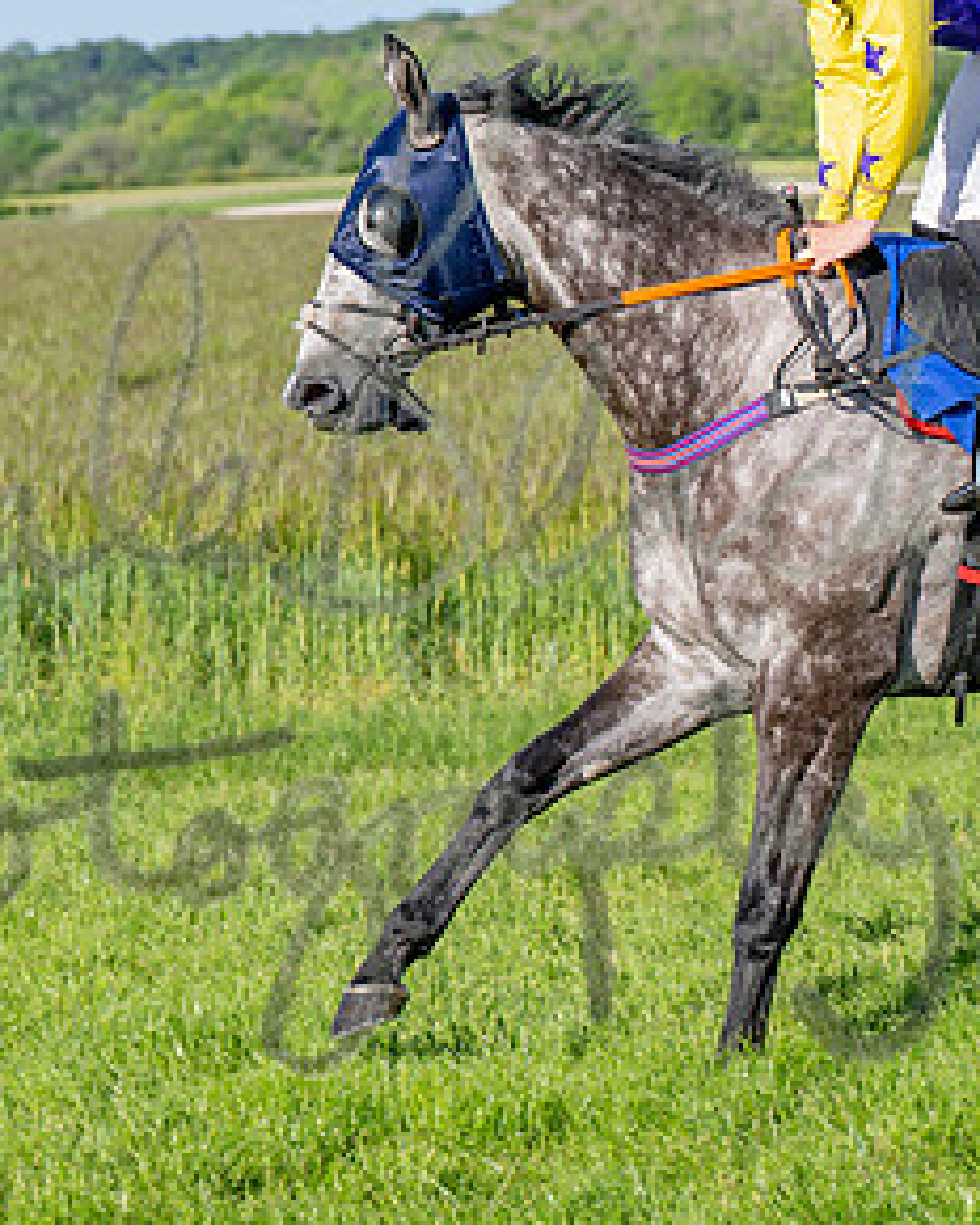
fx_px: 5547
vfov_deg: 12.6
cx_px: 746
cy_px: 337
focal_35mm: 153
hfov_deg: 10.1
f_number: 4
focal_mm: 70
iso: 200
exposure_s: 1/1600
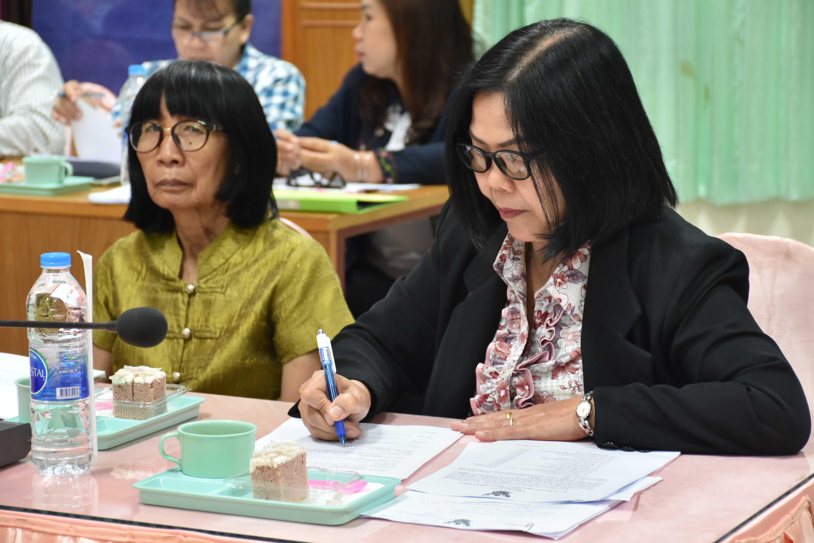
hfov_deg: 18.2
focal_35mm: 112
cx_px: 407
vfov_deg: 12.2
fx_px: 2544
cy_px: 272
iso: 800
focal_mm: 75
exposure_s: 1/40
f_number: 5
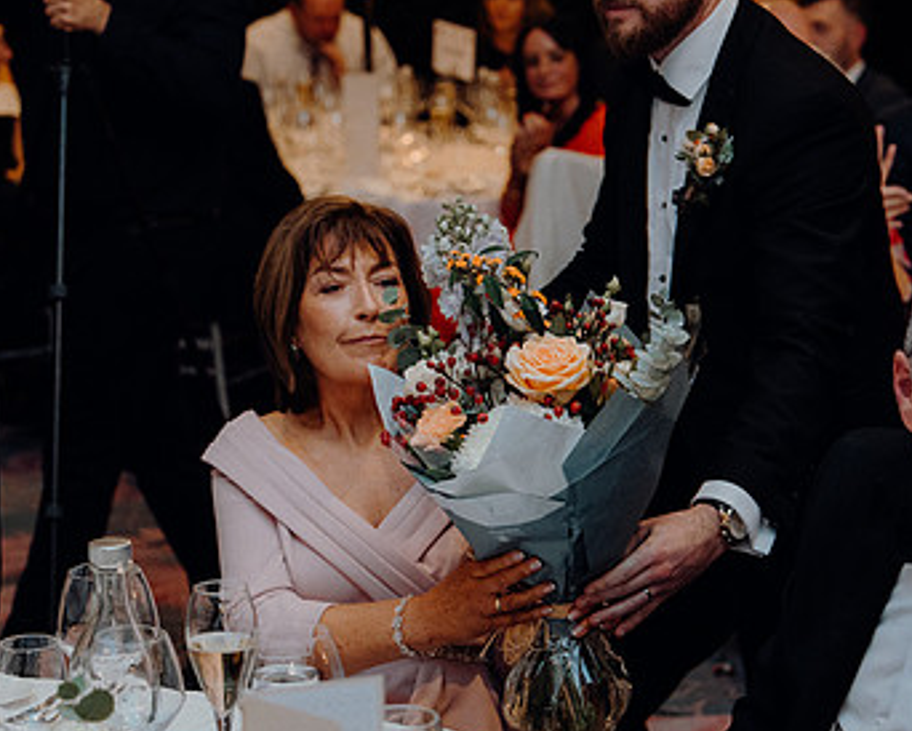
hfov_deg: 18.2
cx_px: 568
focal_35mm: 105
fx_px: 2836
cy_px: 468
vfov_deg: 14.7
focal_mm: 66
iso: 2500
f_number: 3.5
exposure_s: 1/160
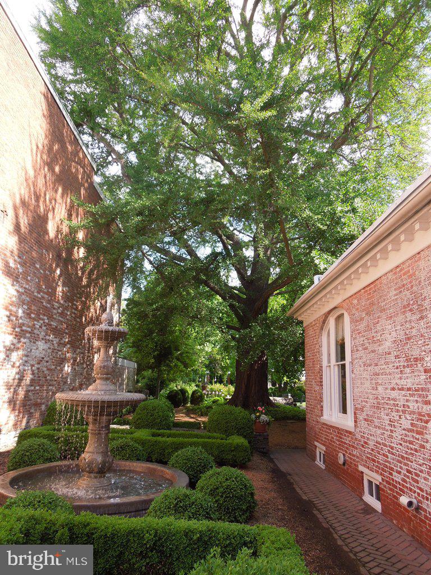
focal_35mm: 25
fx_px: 415
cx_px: 216
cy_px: 288
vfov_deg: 69.4
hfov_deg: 54.9
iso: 100
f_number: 3.3
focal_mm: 4.5
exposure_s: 1/200
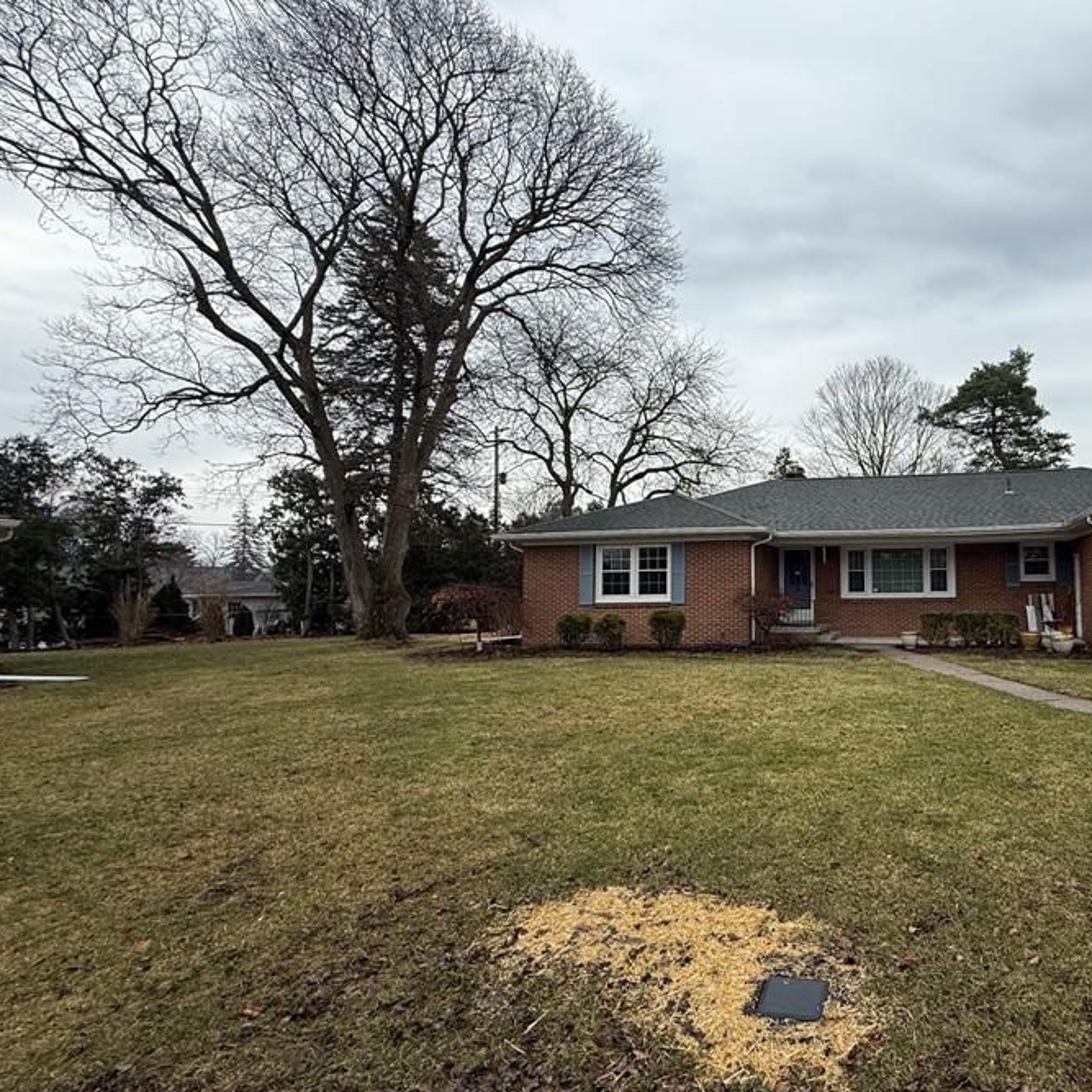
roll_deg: +1.1
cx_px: 828
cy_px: 552
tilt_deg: +4.2
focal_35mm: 19
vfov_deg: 77.7
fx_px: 678
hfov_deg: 71.9
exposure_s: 1/638
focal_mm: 2.22
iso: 50
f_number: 2.2
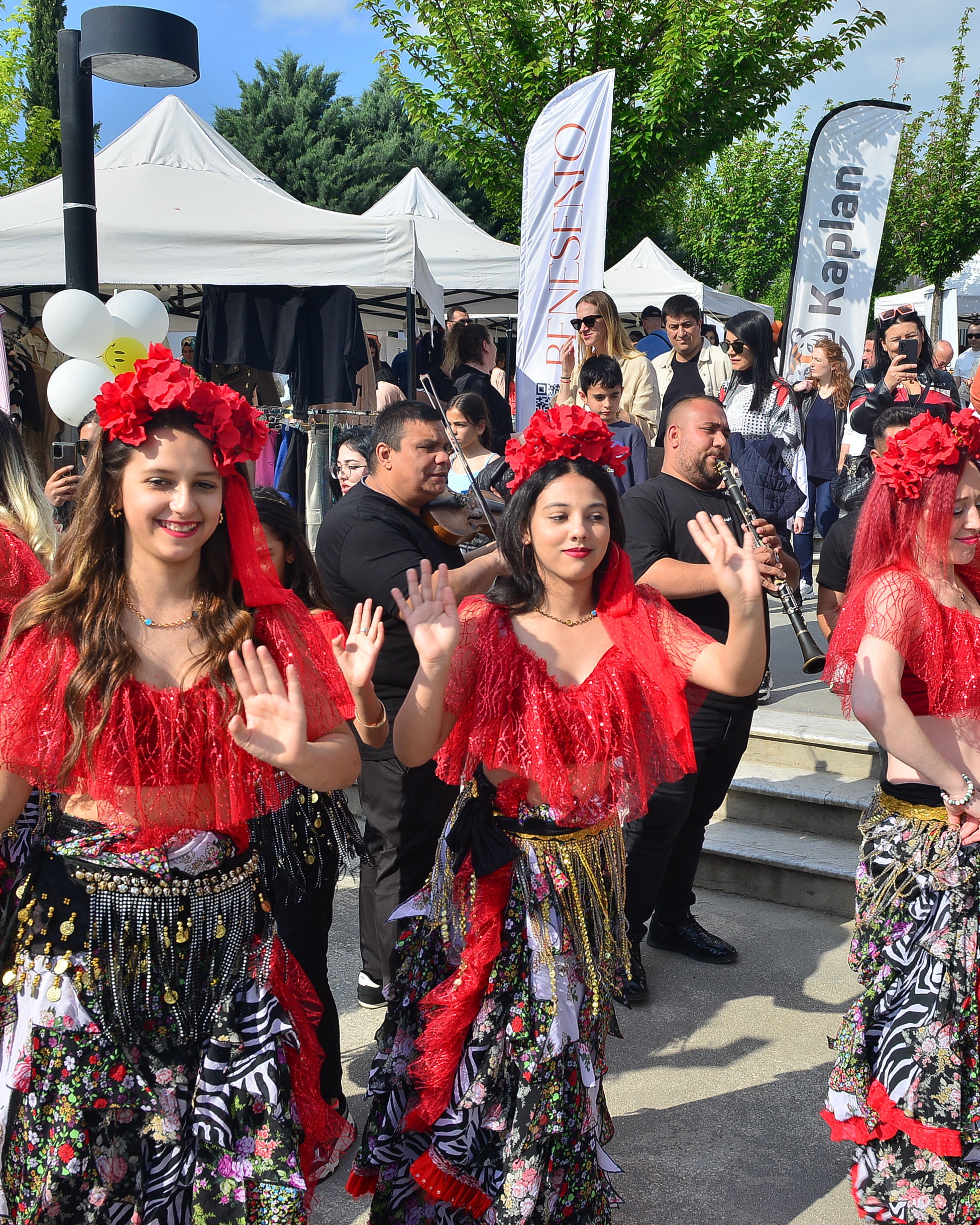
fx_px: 1233
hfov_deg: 43.1
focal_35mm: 34
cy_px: 611
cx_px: 593
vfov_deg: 52.8
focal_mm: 24
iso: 100
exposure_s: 1/320
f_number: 9
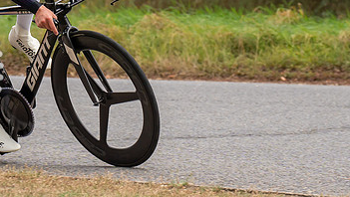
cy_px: 4
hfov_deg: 5.9
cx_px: 17
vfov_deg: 3.3
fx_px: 3390
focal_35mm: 365
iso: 250
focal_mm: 90
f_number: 4
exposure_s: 1/1000
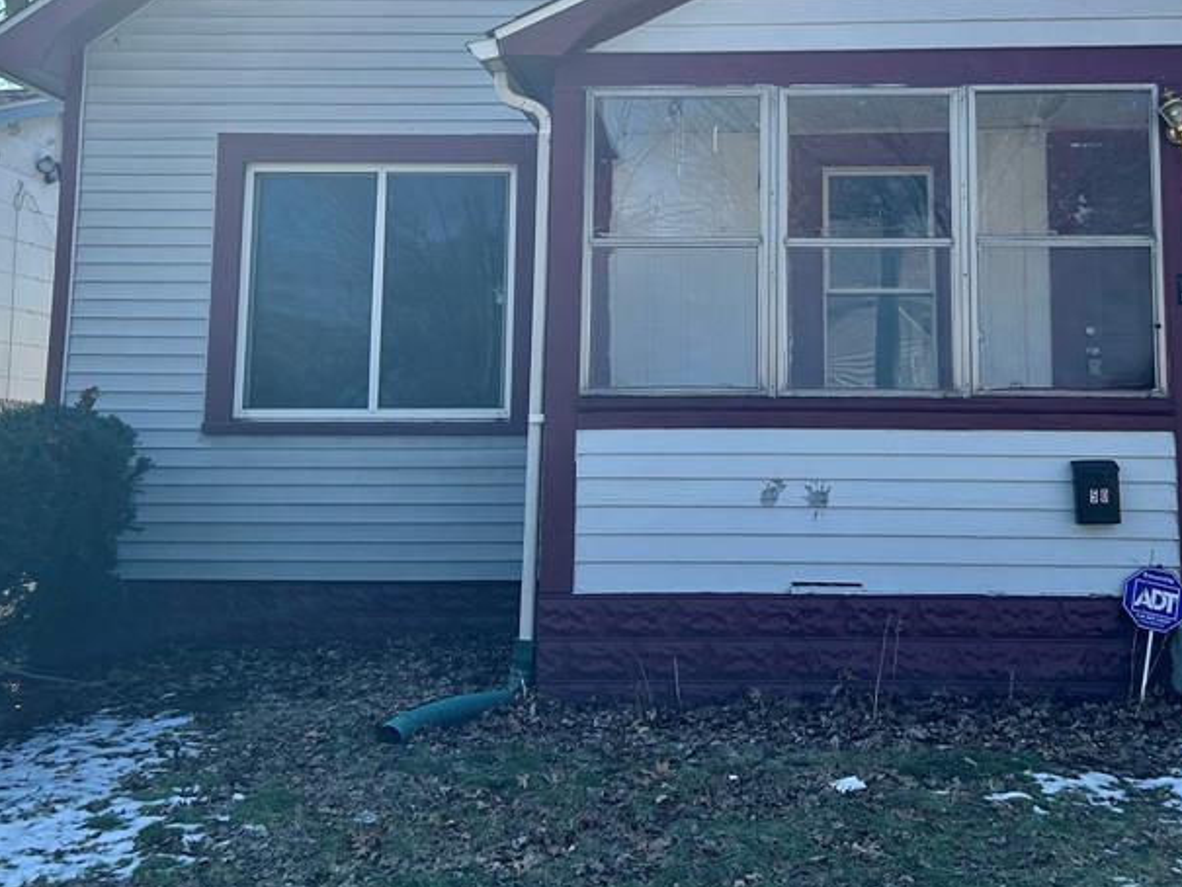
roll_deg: -0.9
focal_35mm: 44
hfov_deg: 42.7
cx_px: 711
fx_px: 1503
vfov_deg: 32.2
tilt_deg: +7.0
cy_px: 211
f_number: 1.5
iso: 50
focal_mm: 5.7
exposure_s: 1/2695
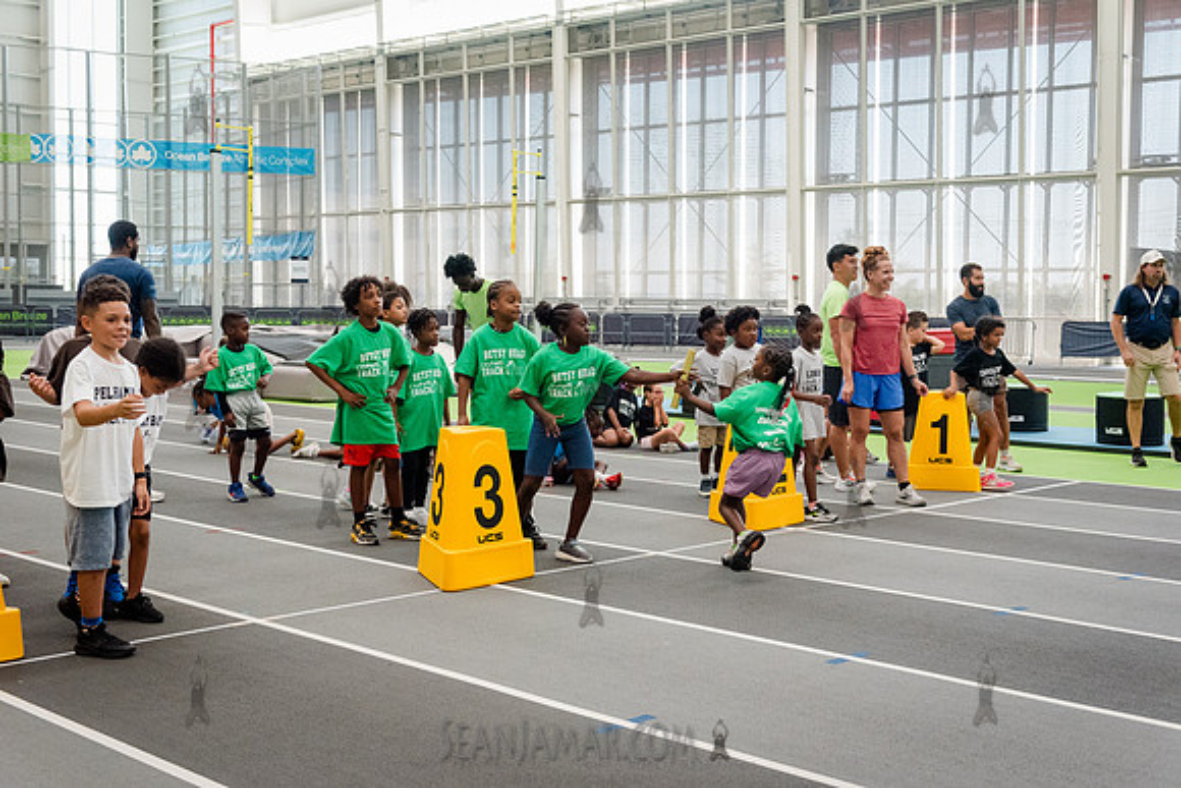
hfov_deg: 44.1
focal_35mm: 44
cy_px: 394
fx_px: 1457
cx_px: 590
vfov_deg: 30.3
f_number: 4
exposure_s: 1/1000
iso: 6400
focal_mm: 44
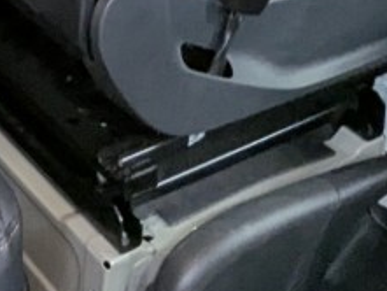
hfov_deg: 18.4
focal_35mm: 101
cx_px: -87
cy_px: -417
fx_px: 1130
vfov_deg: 11.8
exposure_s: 1/33.3
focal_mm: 2.35
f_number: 2.2
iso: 126
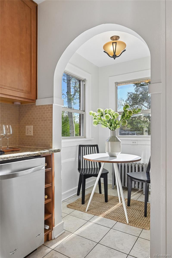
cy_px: 129
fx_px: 165
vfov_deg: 76.1
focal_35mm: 23
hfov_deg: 55.0
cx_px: 86
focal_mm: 23
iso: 400
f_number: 10
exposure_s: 1/160
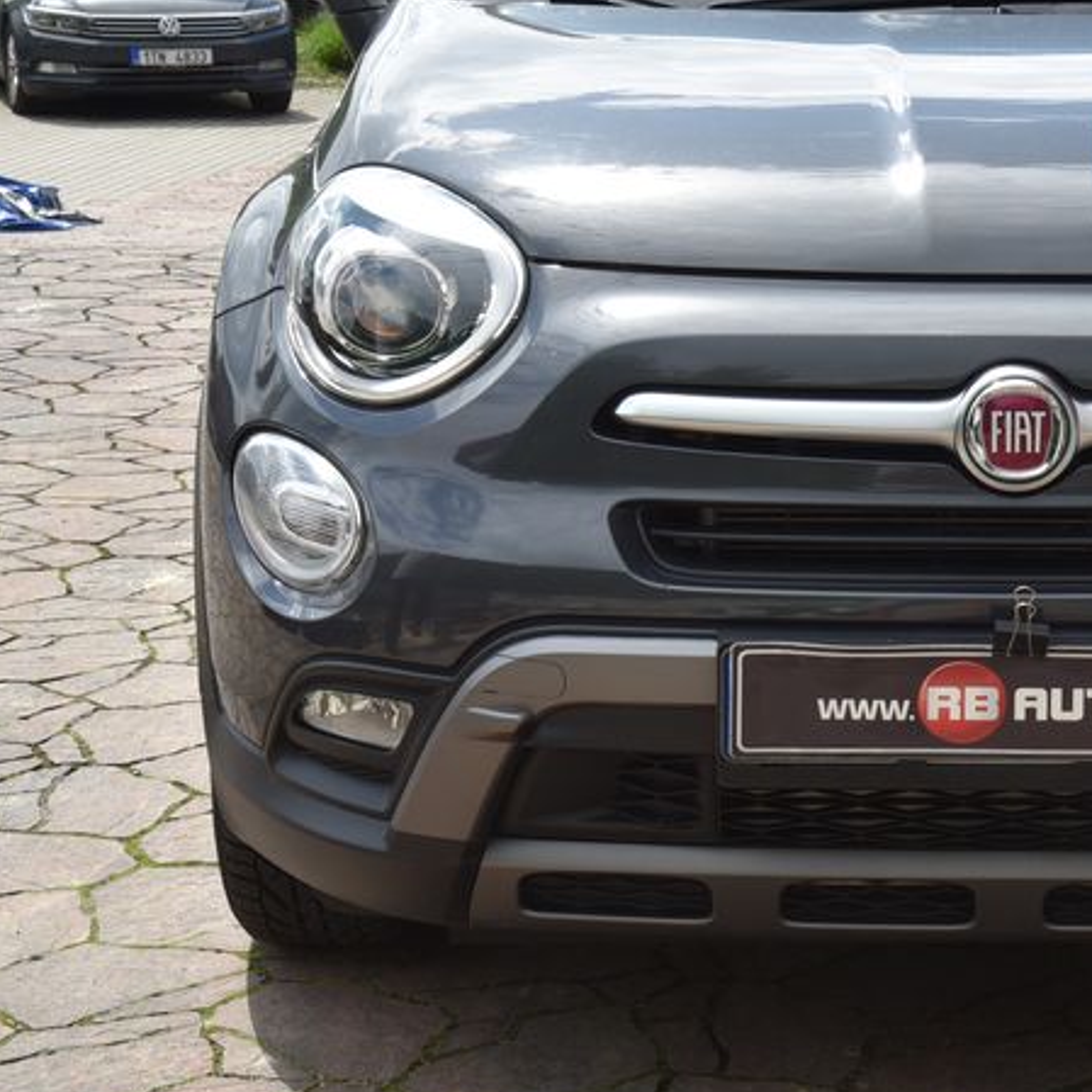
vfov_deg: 18.6
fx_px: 3319
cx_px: 927
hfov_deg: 18.5
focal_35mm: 93
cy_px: 360
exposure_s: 1/400
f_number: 10
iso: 500
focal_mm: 48
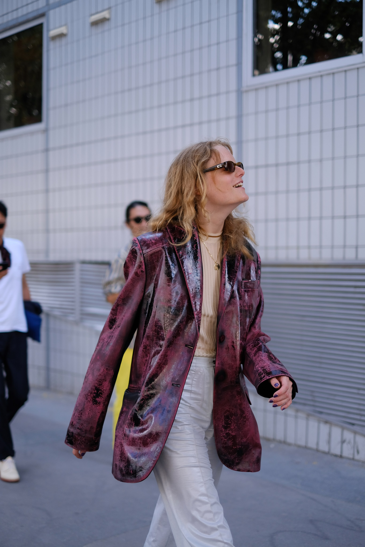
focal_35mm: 53
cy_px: 274
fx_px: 806
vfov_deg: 37.5
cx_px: 182
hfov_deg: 25.5
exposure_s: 1/2000
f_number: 1.4
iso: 320
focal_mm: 35
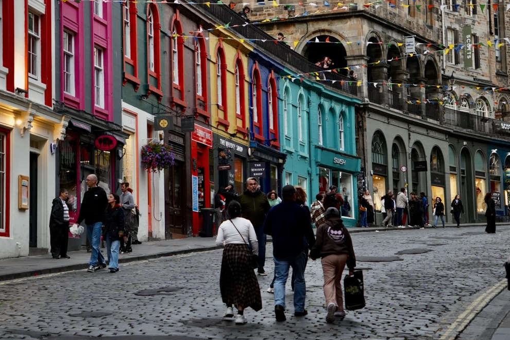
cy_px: 115
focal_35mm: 95
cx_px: 164
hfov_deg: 21.5
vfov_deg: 14.4
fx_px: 1340
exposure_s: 1/200
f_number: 2.8
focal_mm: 38.9
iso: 640
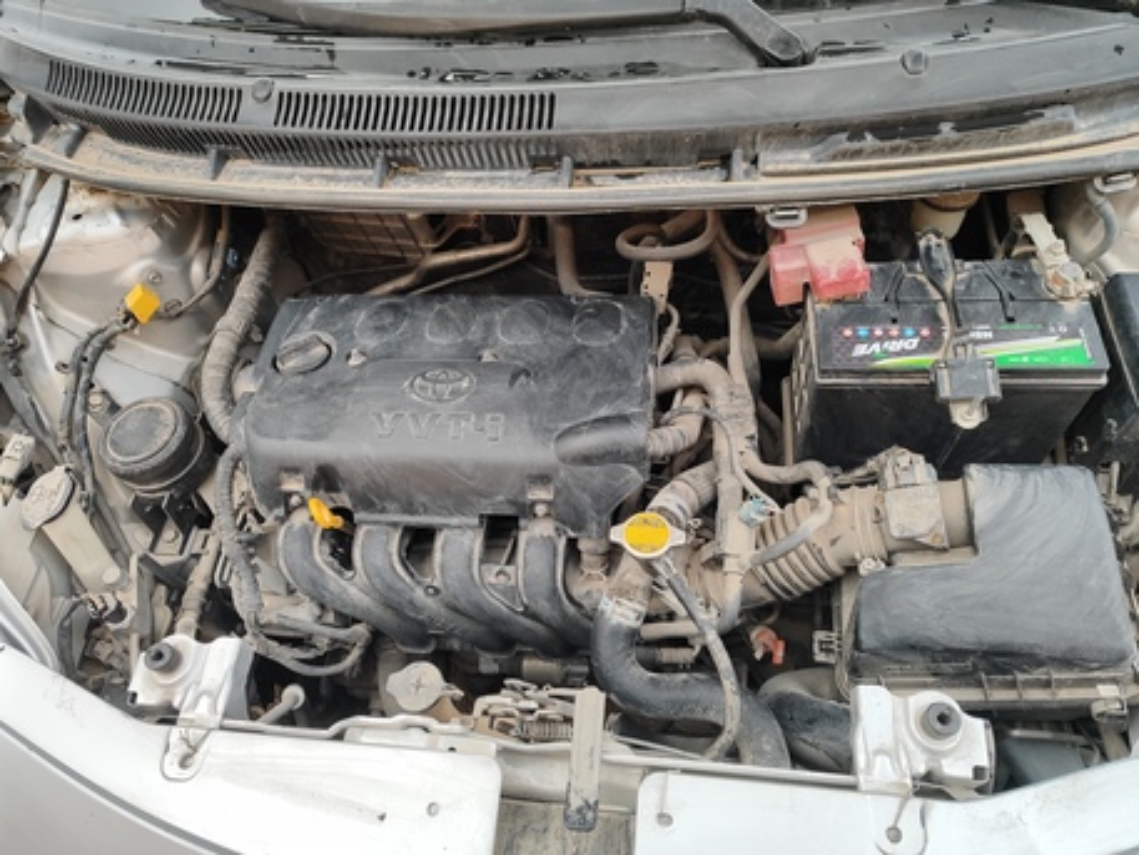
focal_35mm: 24
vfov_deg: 56.8
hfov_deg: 71.6
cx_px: 570
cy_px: 428
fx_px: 790
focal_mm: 5.89
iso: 206
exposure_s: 1/60
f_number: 1.89
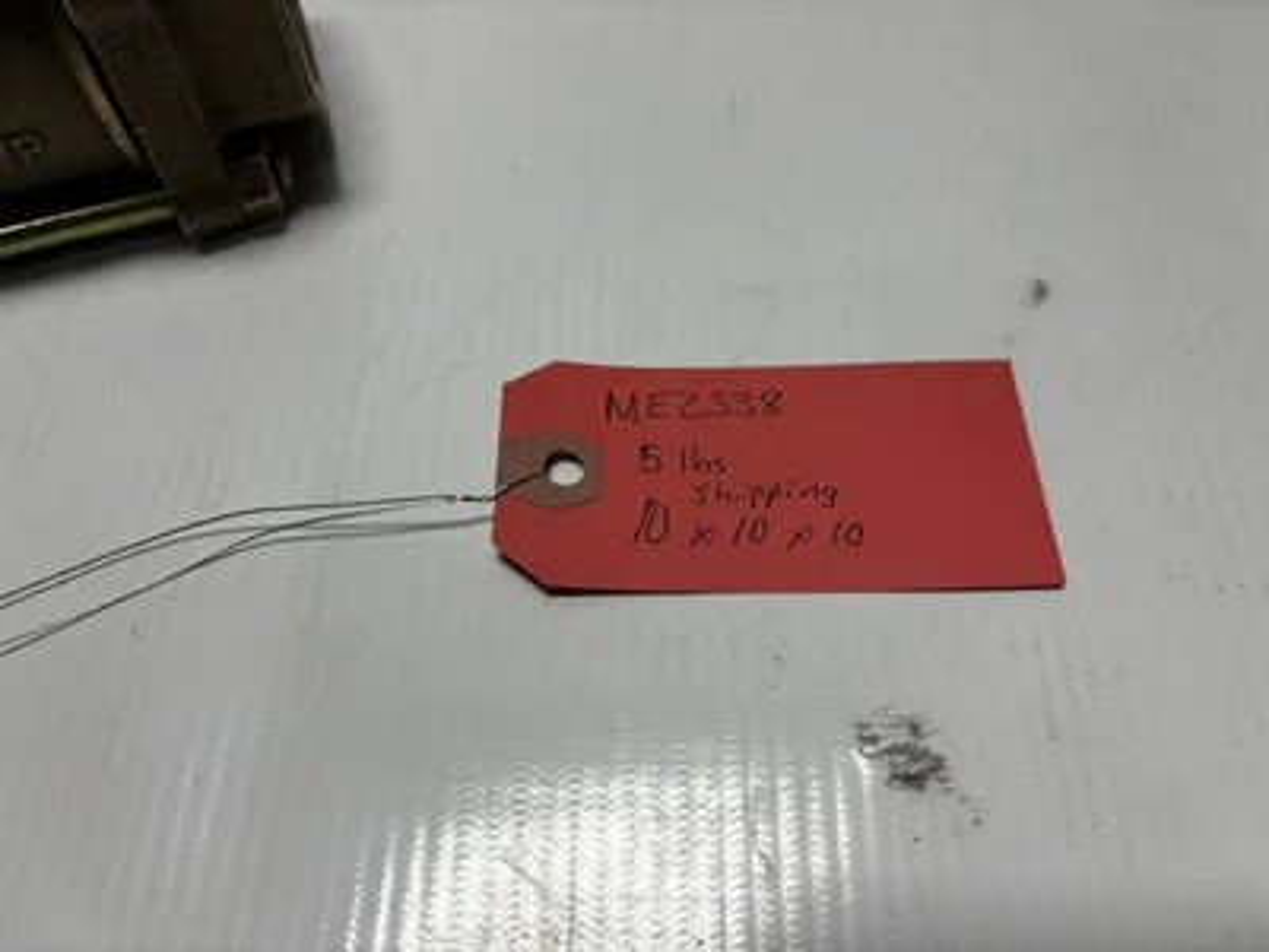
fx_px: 953
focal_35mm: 26
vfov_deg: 53.1
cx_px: 634
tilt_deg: -58.1
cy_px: 476
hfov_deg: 67.3
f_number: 1.6
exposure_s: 1/769
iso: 50
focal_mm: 5.96
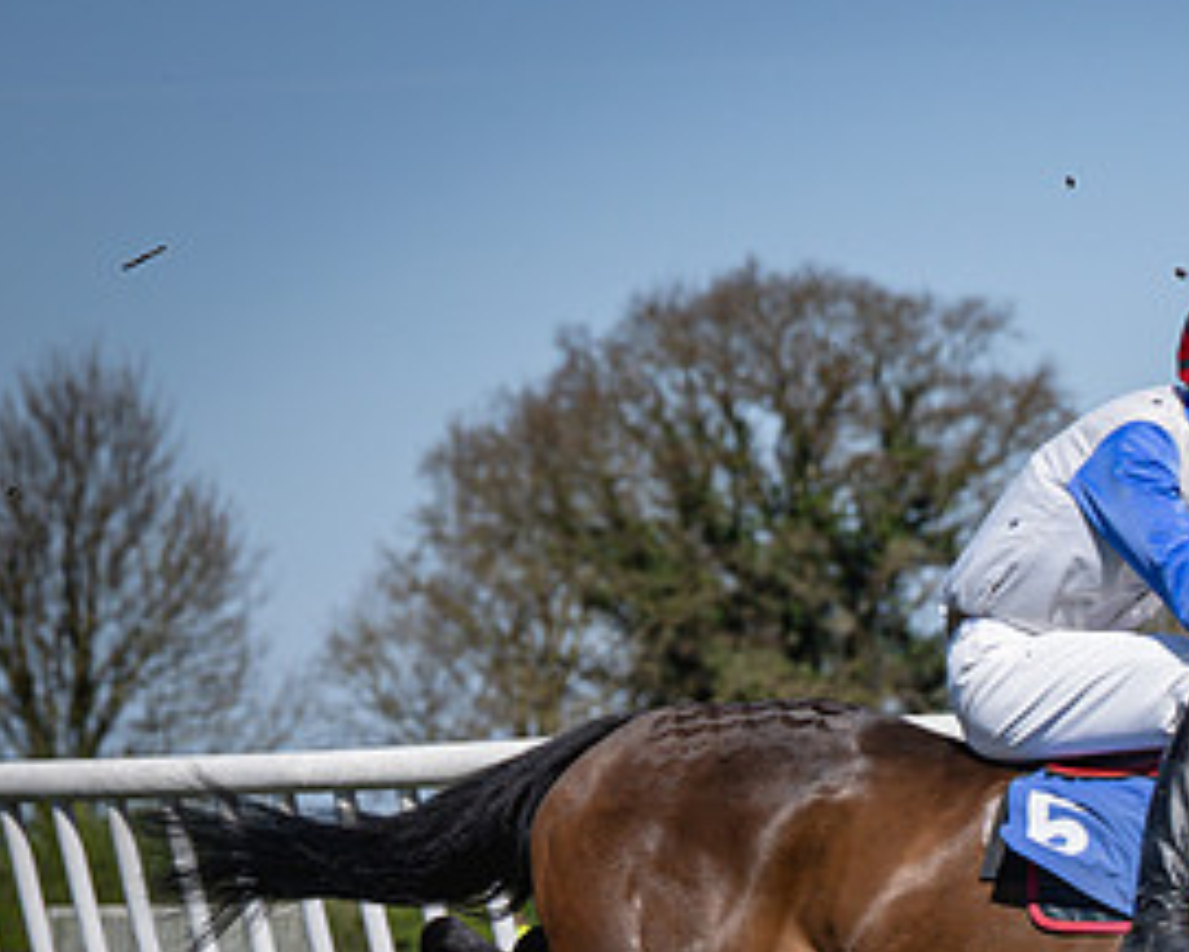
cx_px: 143
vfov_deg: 5.3
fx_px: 10244
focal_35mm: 291
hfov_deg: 6.6
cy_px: 1003
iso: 110
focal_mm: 70
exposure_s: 1/2000
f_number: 4
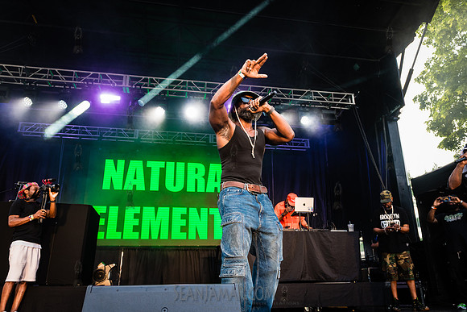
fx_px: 381
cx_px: 245
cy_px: 151
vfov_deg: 44.4
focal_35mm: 29
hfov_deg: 62.9
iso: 1000
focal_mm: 27
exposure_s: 1/400
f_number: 4.5
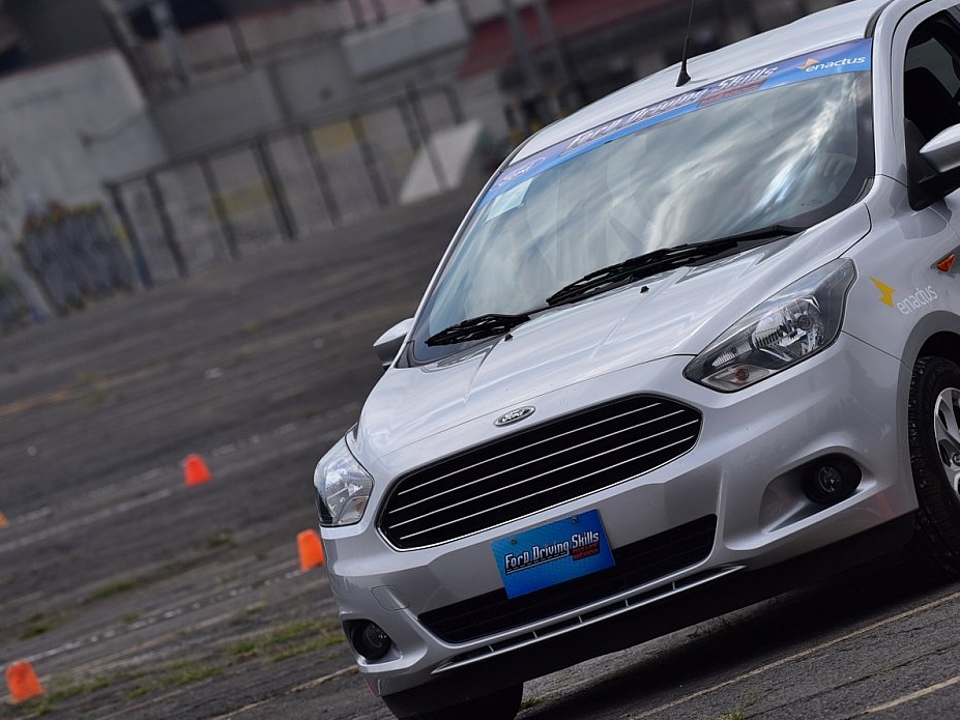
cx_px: 827
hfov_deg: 5.4
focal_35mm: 365
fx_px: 10121
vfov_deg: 4.1
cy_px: 454
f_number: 5.6
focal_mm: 220
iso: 100
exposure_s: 1/1600
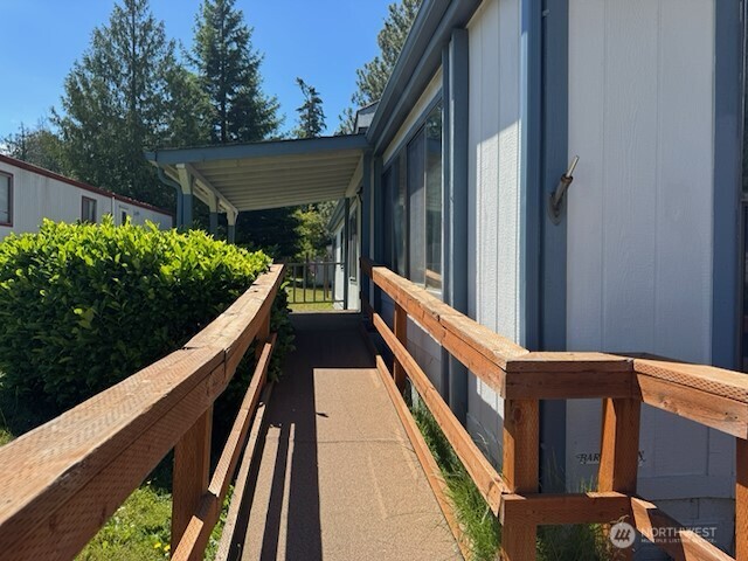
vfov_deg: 56.8
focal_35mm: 24
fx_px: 519
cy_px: 280
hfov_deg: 71.6
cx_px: 374
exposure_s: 1/2710
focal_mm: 6.76
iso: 80
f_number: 1.78
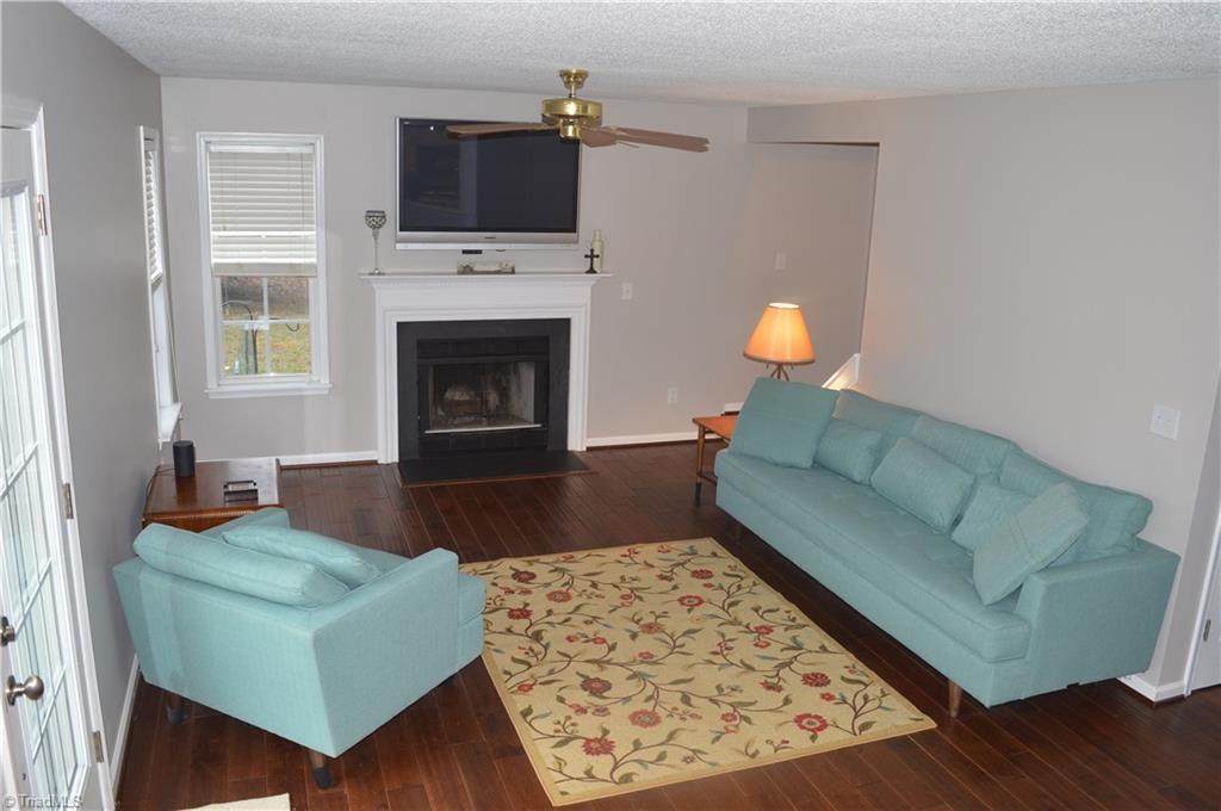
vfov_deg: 47.8
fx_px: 915
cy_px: 406
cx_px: 610
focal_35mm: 27
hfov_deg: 67.4
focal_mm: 18
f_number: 5.6
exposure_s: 1/25
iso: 400
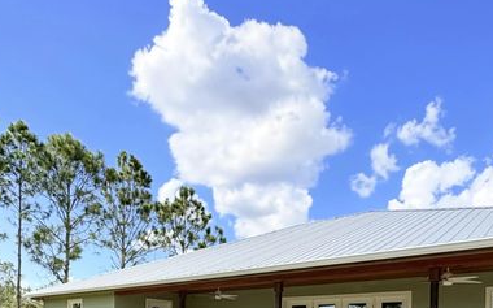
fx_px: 336
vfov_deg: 44.9
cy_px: 274
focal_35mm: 25
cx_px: 271
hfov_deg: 72.4
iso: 64
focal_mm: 2.22
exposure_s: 1/1256
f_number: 2.2
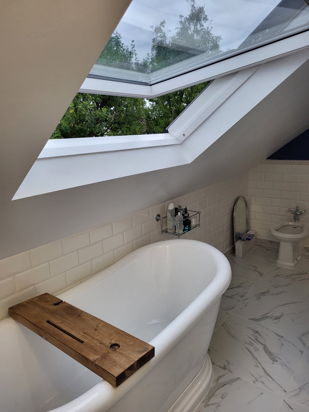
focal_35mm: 26
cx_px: 154
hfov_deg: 53.1
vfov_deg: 67.3
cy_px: 206
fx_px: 309
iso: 100
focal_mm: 5.4
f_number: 1.8
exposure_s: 1/100
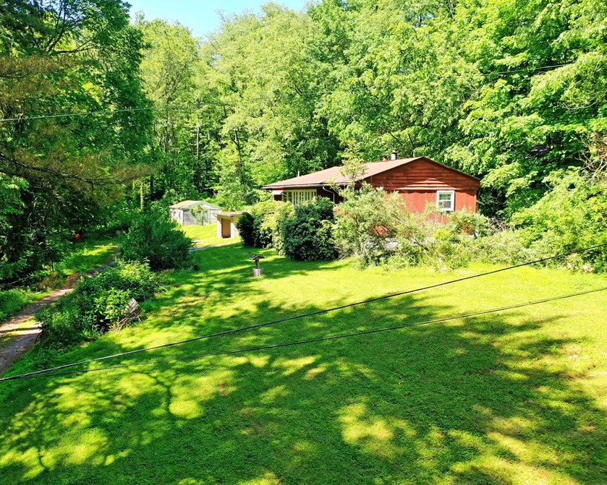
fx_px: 611
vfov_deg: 43.3
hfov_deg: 52.8
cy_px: 257
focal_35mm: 34
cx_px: 277
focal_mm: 10.26
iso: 100
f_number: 4.5
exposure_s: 1/160
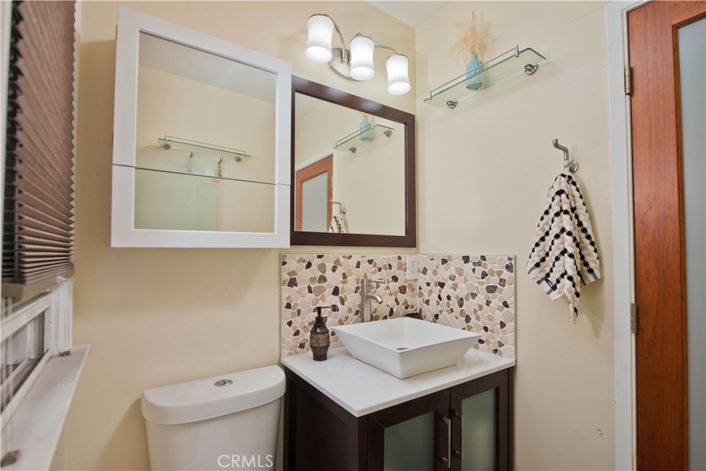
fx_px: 333
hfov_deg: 93.3
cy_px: 236
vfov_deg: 70.5
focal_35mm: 17
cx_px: 353
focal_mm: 17
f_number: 5.6
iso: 400
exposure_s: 1/500
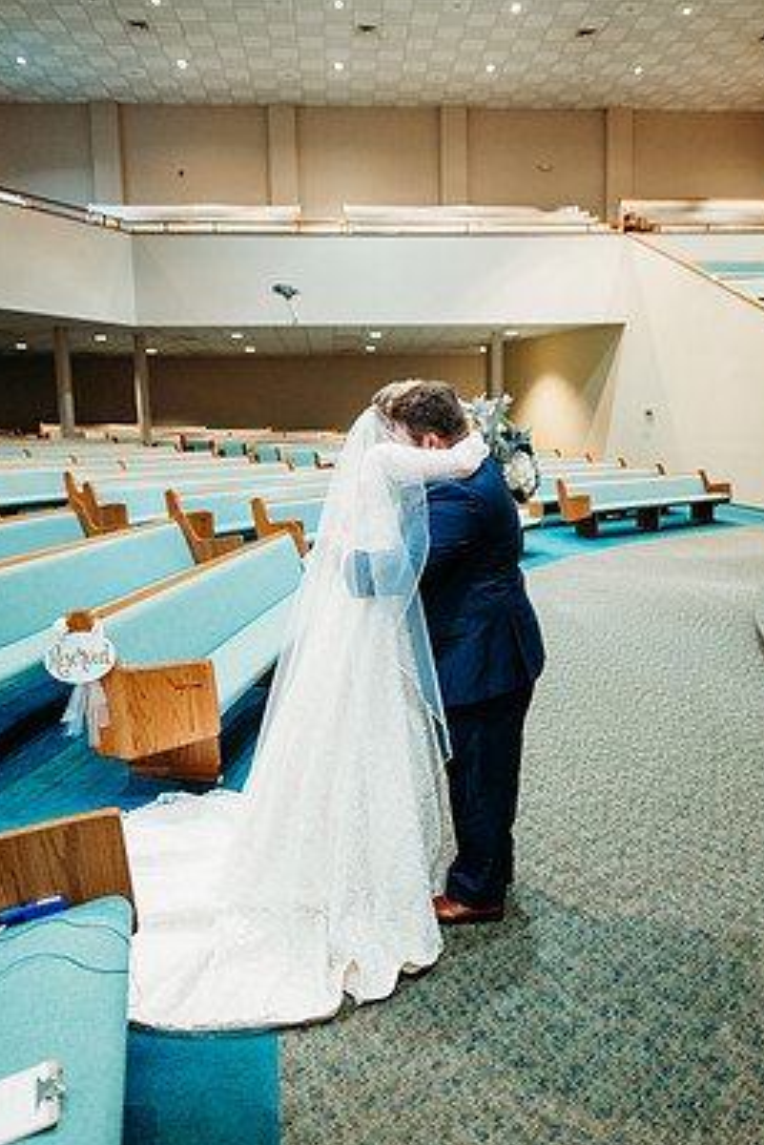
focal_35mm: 27
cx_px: 412
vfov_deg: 67.4
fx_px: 859
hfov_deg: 47.9
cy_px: 564
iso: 2500
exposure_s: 1/100
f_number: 1.8
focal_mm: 24
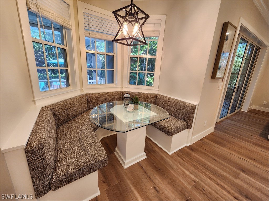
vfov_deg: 89.9
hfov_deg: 106.2
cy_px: 100
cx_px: 134
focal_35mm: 13
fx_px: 101
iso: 125
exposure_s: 1/60
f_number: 2.2
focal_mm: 2.2
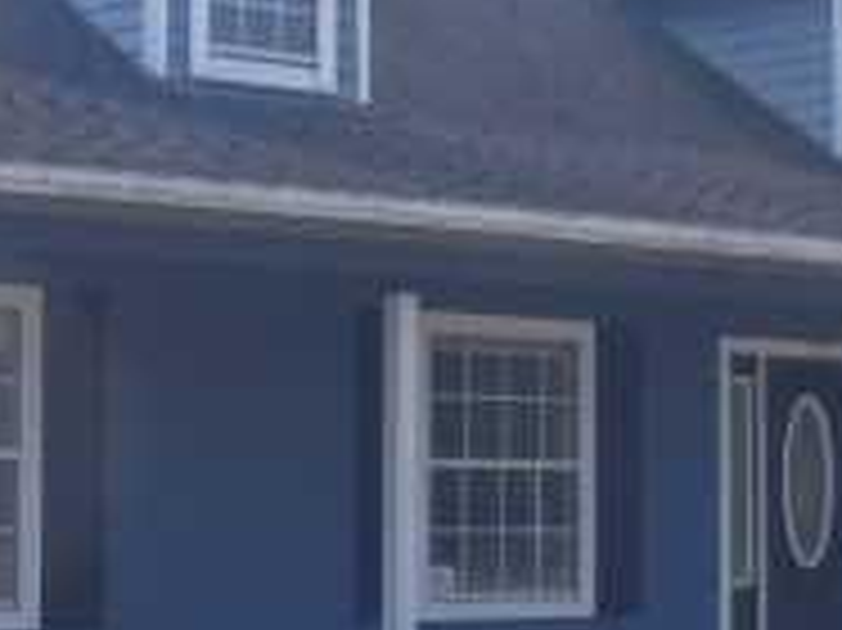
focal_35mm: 120
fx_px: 2917
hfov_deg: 16.4
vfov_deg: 12.3
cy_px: 369
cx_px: 410
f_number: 10
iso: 100
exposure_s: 1/60
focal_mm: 5
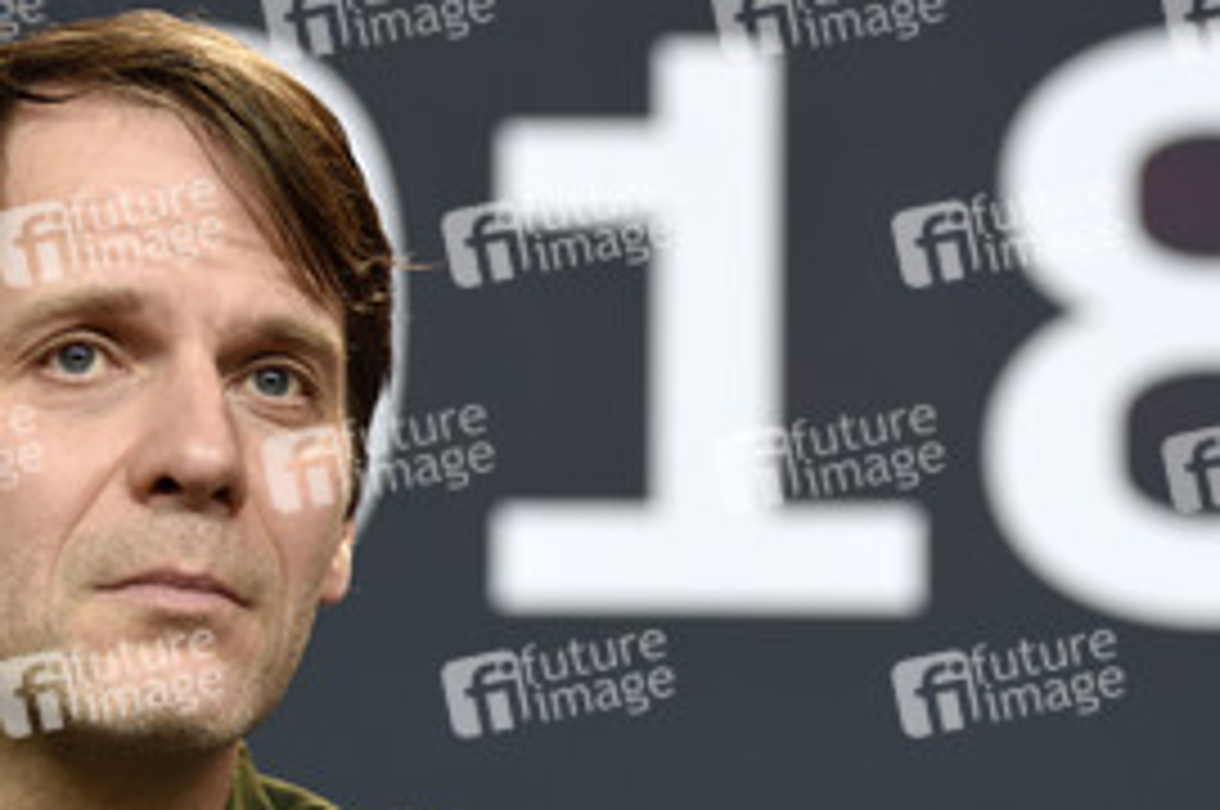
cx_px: 439
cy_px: 572
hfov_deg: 8.4
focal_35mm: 245
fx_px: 8293
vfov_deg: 5.6
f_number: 3.2
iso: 640
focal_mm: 98
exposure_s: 1/320
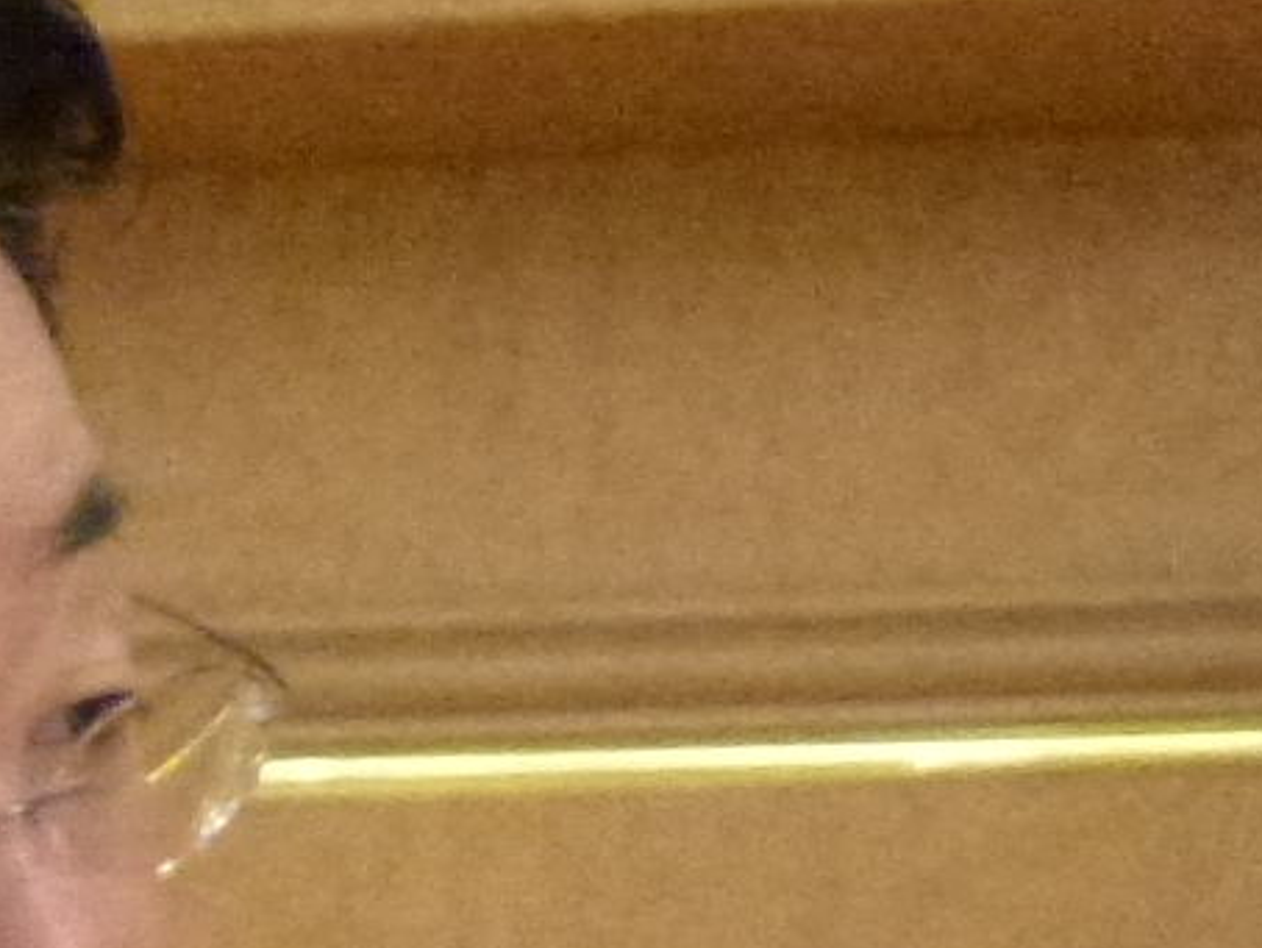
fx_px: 34543
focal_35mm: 947
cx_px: -322
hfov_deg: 2.1
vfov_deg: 1.6
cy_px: 1123
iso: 800
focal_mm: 30.1
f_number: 5.4
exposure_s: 1/25
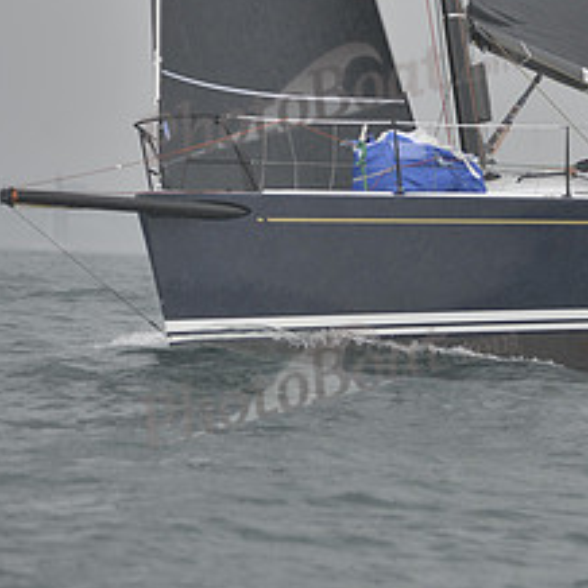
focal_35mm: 452
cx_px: 661
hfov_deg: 3.9
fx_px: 8686
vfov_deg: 3.9
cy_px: 201
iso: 280
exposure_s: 1/800
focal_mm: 200
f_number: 4.5
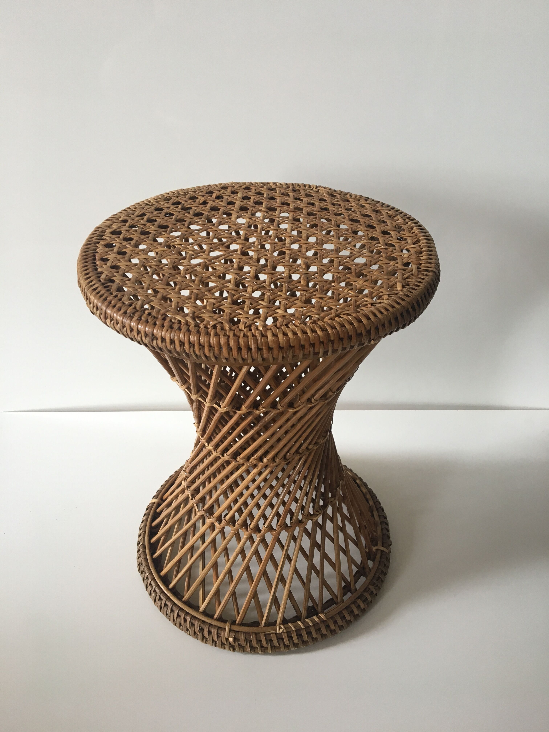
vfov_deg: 61.7
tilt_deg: -35.8
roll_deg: -1.0
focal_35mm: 29
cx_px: 274
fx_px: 613
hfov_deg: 48.2
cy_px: 366
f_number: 2.2
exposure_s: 1/33
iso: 40
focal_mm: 4.15
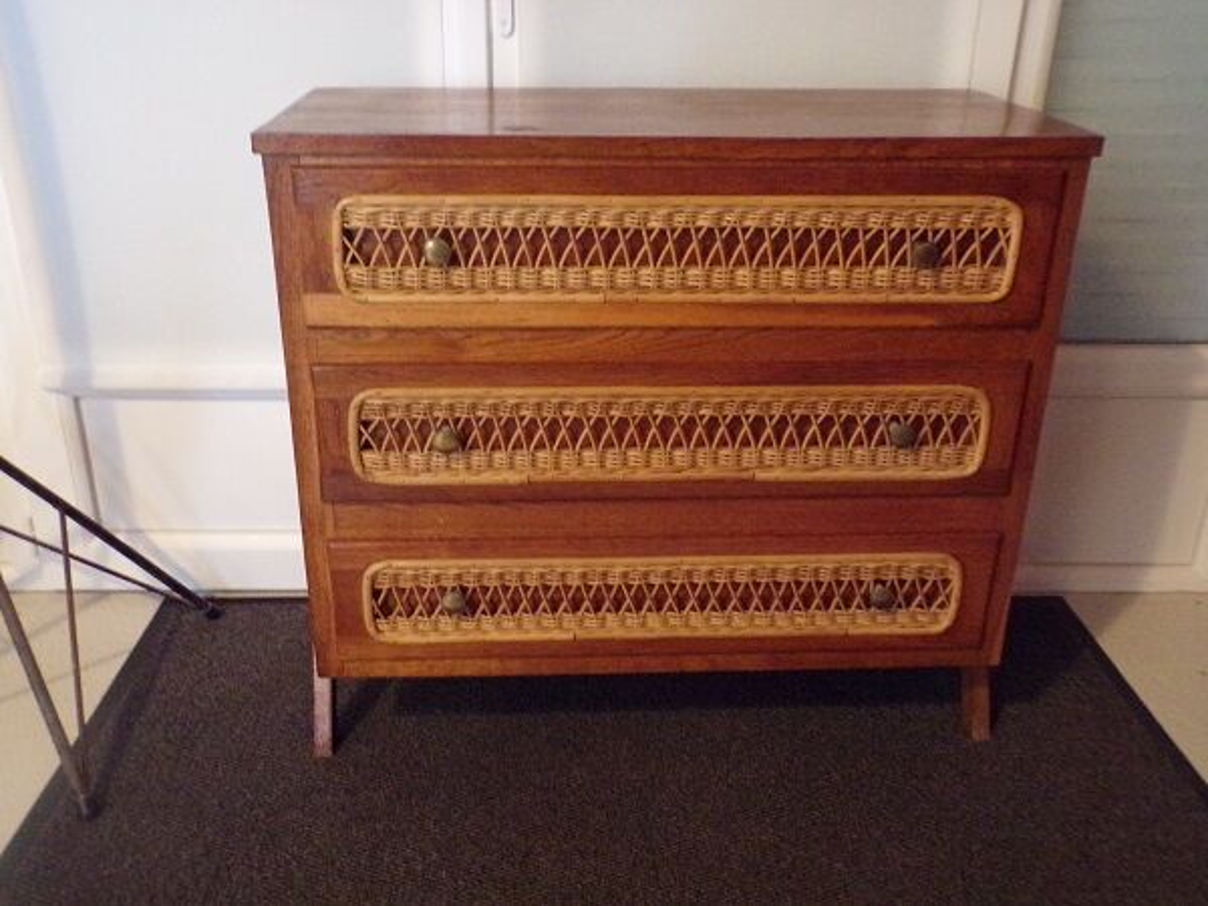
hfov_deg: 56.8
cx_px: 604
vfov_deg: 44.2
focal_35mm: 32
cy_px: 453
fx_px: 1117
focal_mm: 5.8
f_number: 3.2
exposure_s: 1/7
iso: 800
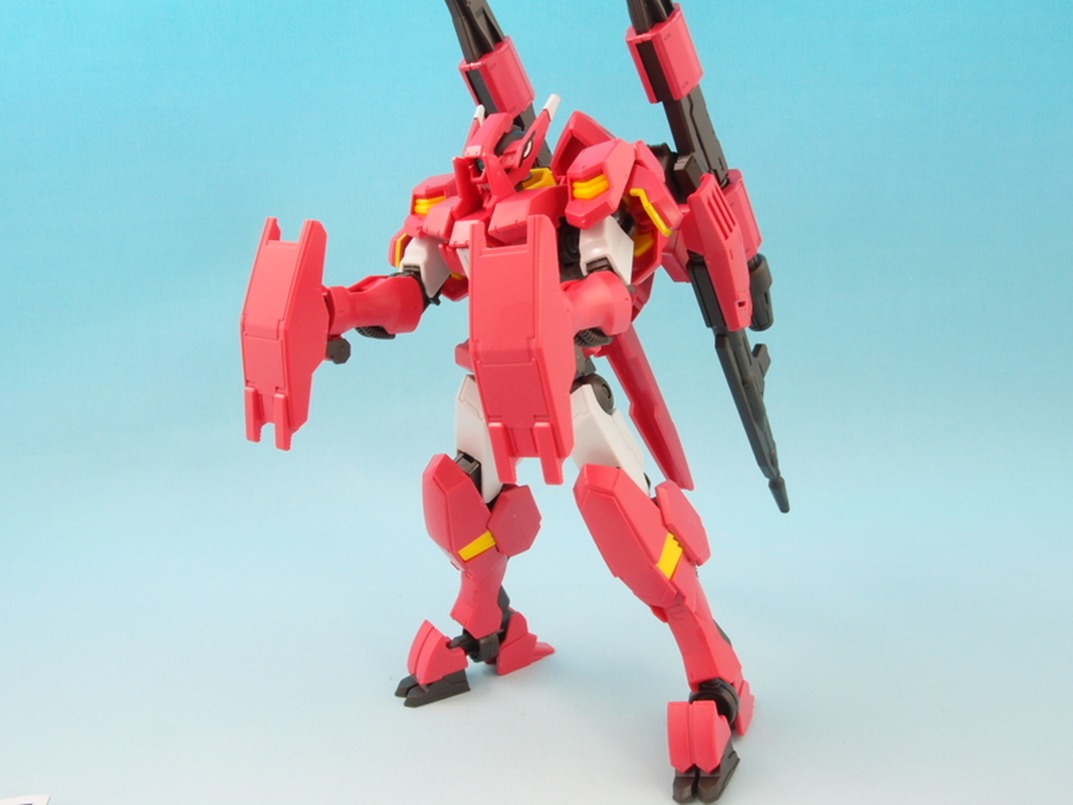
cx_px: 536
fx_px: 992
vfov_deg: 44.2
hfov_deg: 56.8
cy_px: 402
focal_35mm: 32
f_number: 8
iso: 100
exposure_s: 1
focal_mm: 6.87
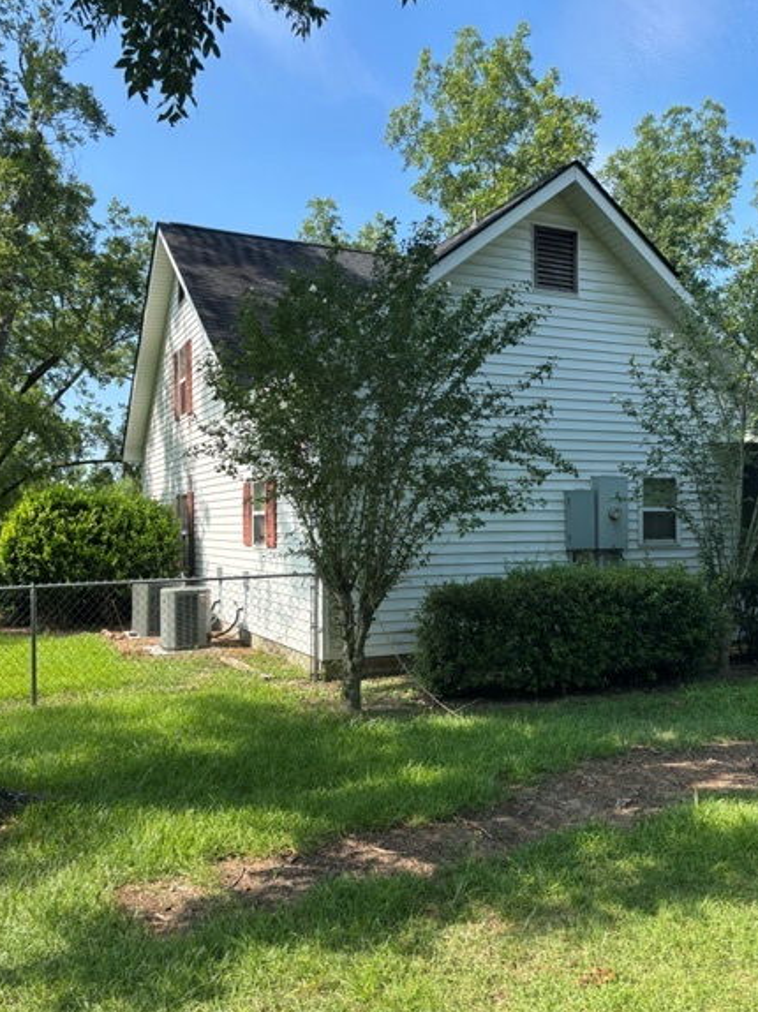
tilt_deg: +1.4
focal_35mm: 29
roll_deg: -0.2
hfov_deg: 48.2
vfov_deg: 61.6
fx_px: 847
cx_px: 390
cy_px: 532
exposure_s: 1/978
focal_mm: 5.96
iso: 50
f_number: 1.6
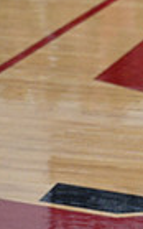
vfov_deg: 2.7
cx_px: 472
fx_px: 4784
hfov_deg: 1.7
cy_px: 91
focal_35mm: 768
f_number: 4
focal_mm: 180
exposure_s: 1/400
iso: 4000
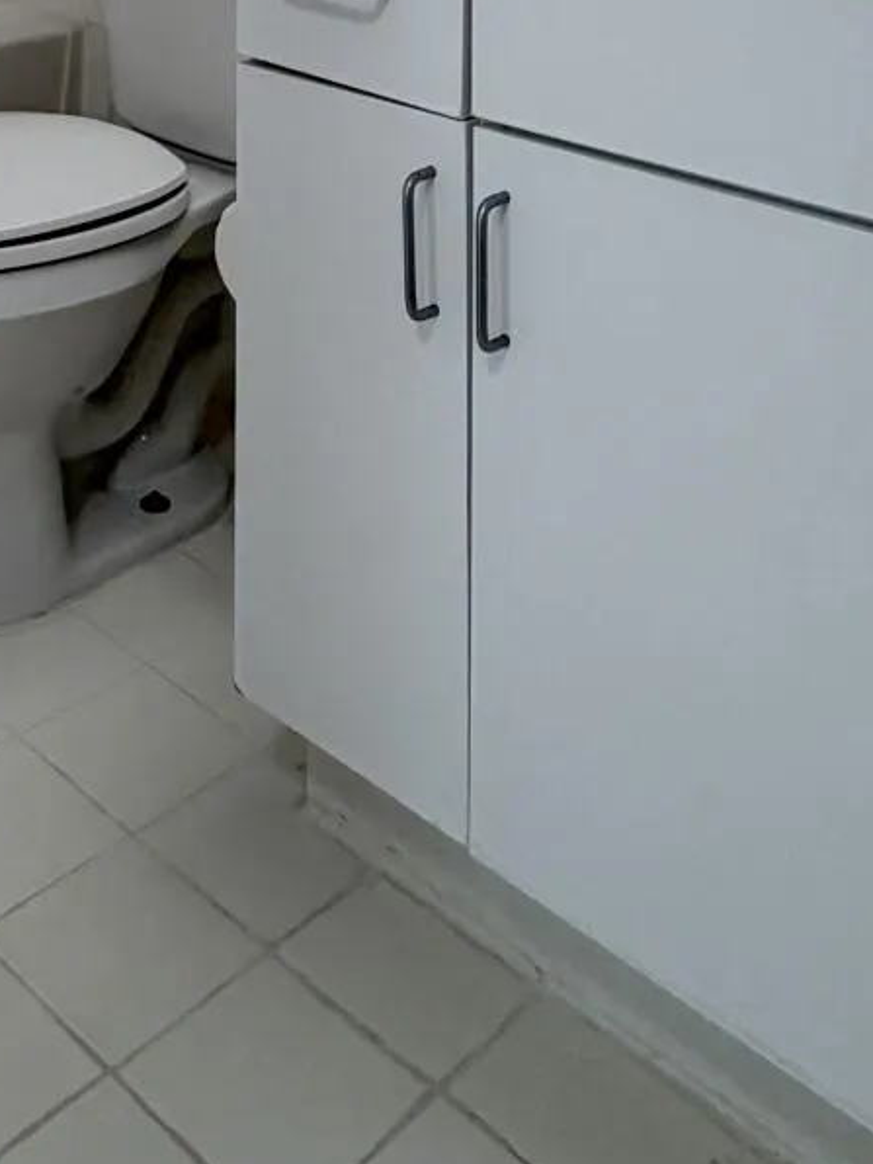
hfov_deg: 30.0
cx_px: 156
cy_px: -391
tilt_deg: +2.7
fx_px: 1580
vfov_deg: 30.6
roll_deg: -0.5
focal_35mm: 47
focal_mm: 2.22
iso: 80
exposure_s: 1/120
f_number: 2.2
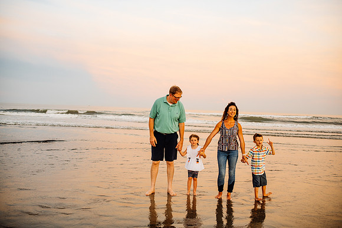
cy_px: 114
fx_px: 333
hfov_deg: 54.4
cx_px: 171
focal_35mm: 35
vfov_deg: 37.9
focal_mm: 35
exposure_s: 1/200
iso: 320
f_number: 2.8
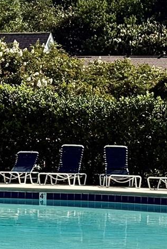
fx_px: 1501
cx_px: -106
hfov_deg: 6.3
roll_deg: -0.2
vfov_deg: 9.5
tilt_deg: +0.6
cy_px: 99
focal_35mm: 216
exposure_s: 1/6024
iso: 64
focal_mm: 6.76
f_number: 1.78
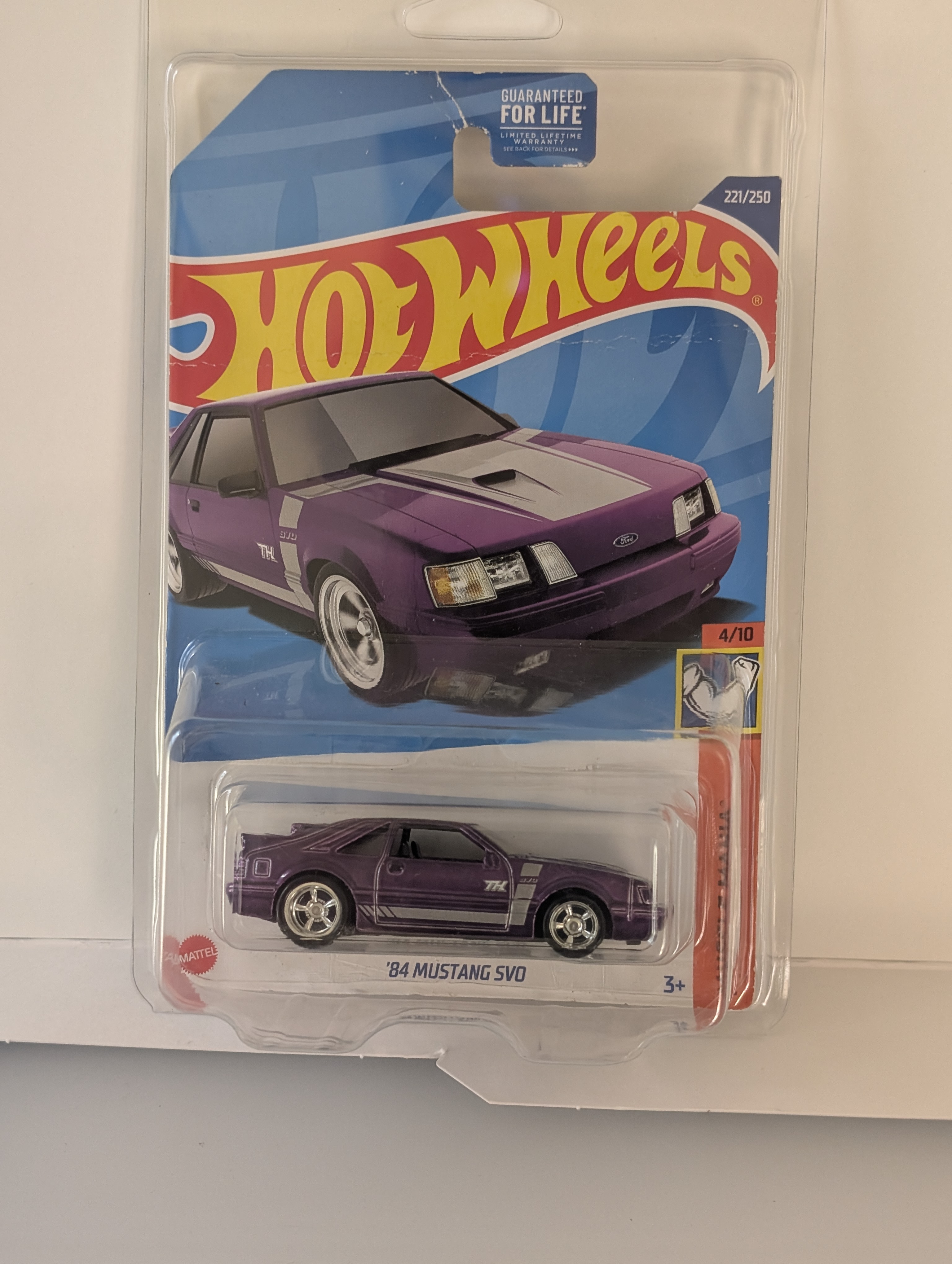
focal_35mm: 49
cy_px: 632
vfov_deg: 38.9
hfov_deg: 29.7
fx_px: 1792
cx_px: 476
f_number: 1.68
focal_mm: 6.9
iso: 273
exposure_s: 1/71.4
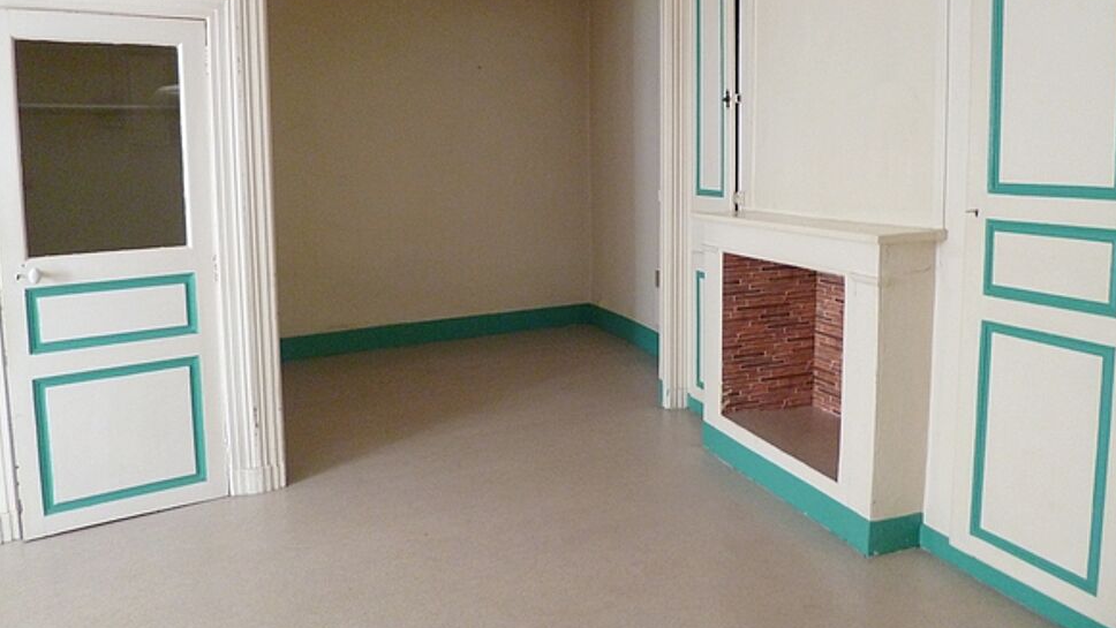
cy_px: 217
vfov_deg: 42.4
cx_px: 557
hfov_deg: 69.8
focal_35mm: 27
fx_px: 799
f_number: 2.5
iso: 400
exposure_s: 1/25
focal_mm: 4.3
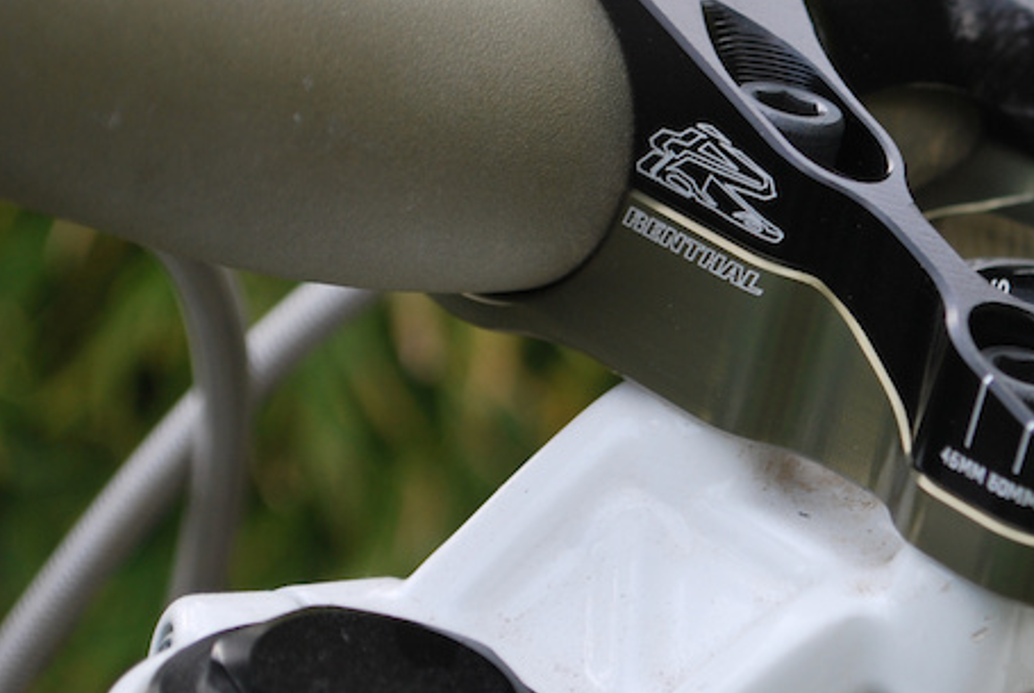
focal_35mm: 137
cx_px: 766
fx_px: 3941
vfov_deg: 10.0
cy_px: 157
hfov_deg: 14.9
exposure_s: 1/40
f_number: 5.6
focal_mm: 52
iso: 200
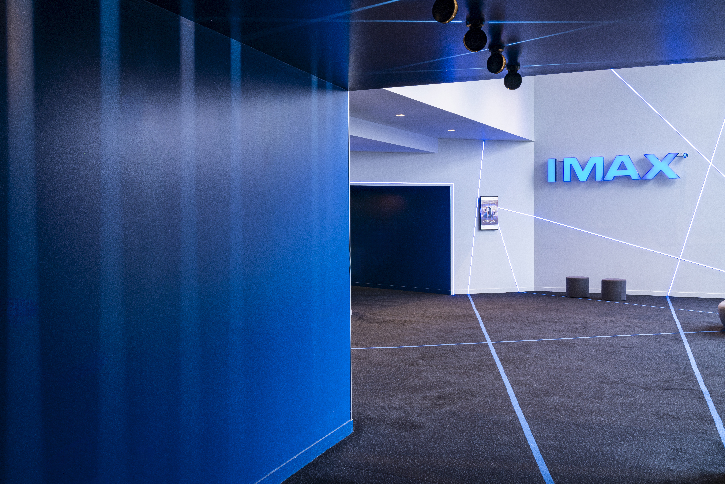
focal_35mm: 35
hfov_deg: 54.4
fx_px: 705
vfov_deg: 37.9
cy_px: 238
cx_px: 353
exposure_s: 1/1.25
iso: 50
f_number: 16
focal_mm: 34
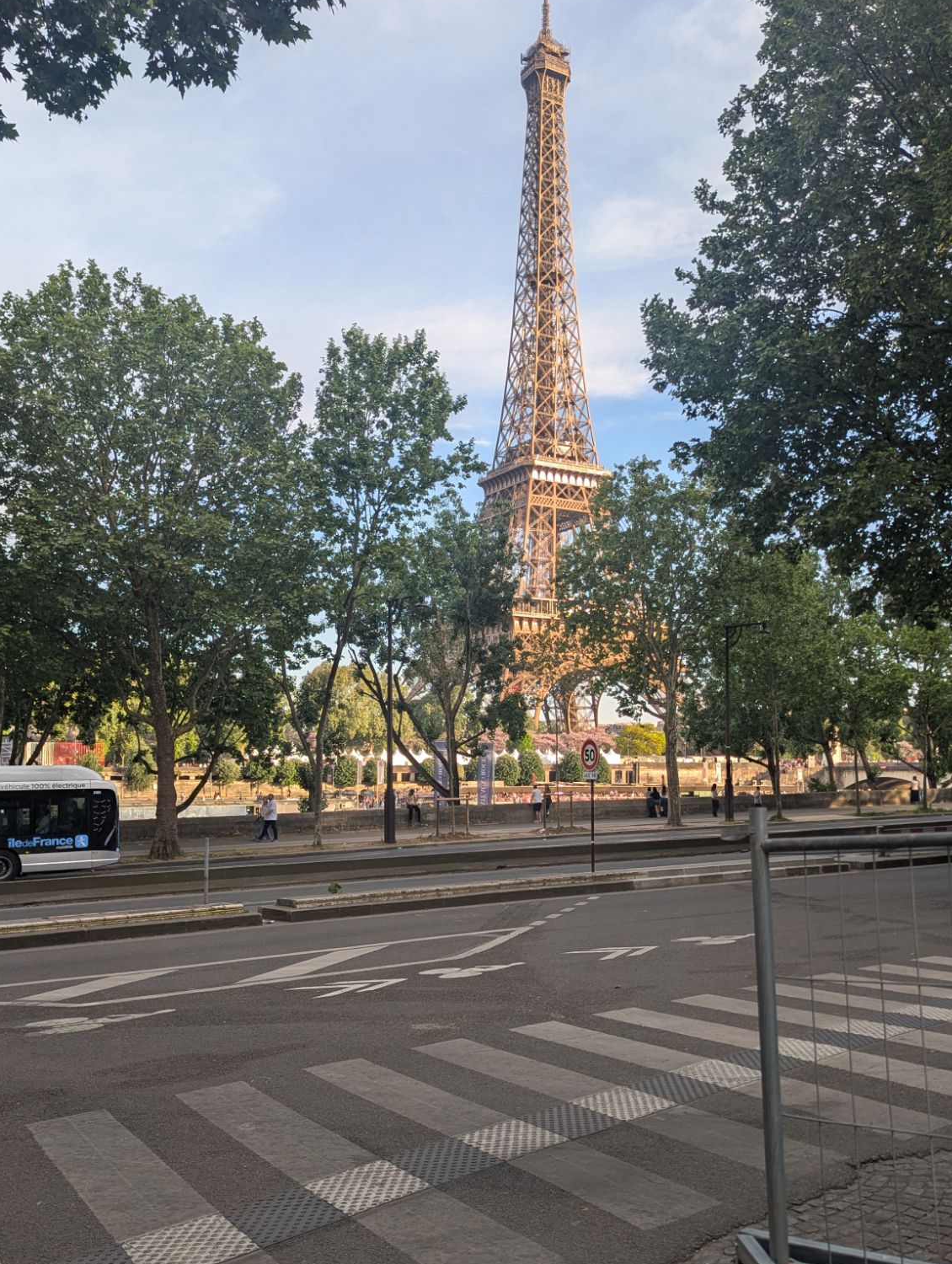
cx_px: 510
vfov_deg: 56.6
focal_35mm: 32
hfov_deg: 44.2
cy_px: 697
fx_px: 1170
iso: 43
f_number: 1.85
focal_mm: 6.81
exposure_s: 1/625
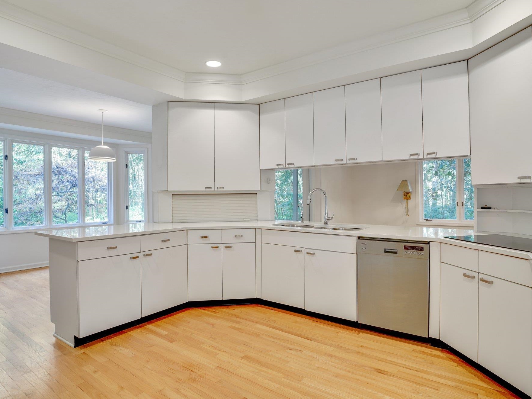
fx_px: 292
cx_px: 269
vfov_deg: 68.7
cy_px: 202
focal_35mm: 19
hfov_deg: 84.7
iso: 100
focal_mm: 17
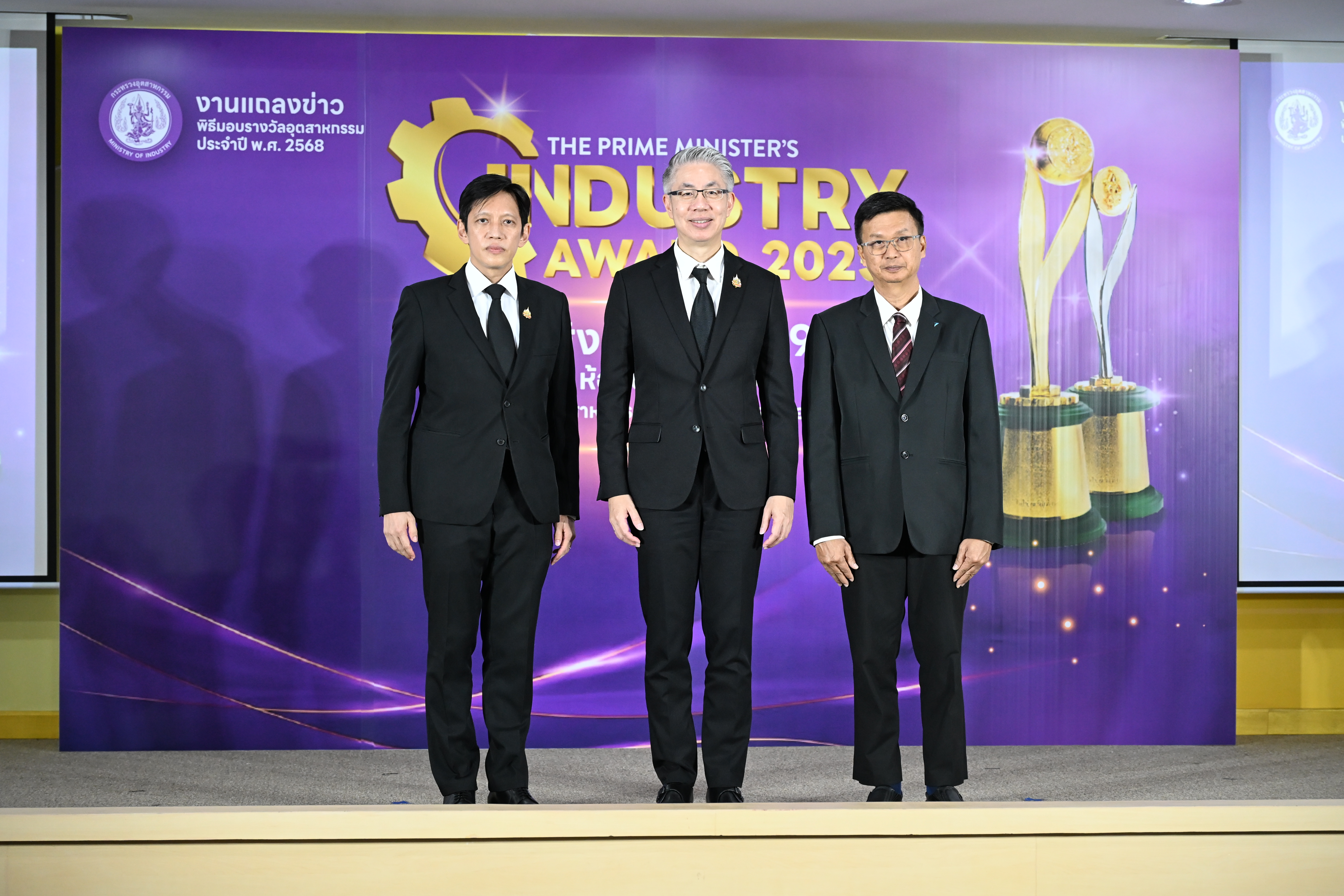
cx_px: 672
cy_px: 448
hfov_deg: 26.0
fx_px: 2912
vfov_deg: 17.5
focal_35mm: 78
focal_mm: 78
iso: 3200
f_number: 4
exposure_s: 1/400
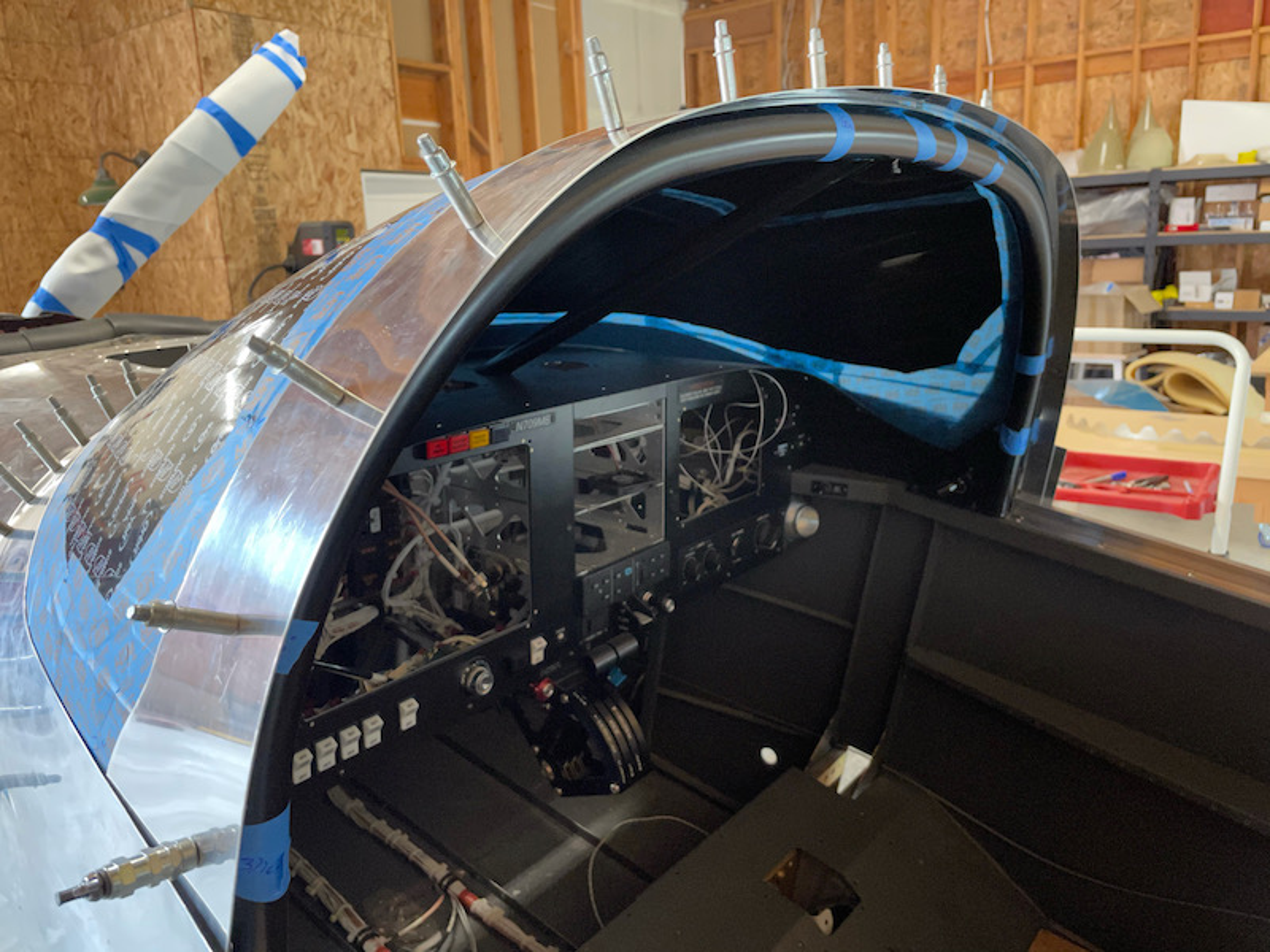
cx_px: 635
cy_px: 476
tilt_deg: -12.6
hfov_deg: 67.3
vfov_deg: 53.1
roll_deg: +2.6
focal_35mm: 26
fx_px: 954
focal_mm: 4.2
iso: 200
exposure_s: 1/60
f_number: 1.6
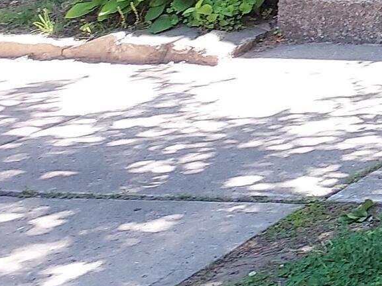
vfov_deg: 10.1
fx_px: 1413
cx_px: 1002
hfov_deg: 11.7
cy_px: -393
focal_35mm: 128
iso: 50
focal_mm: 4.6
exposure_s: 1/60
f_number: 1.8
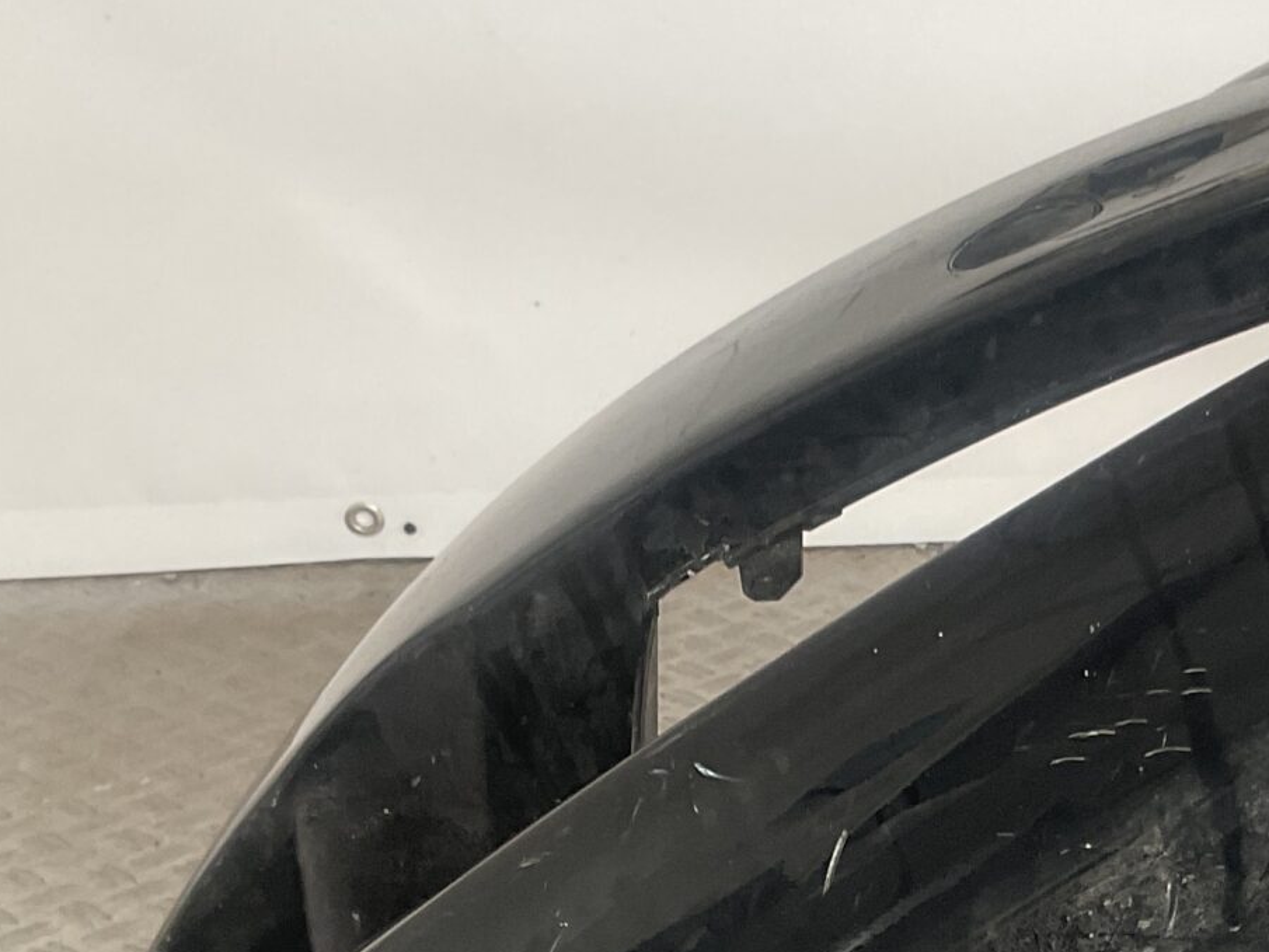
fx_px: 3006
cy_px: 850
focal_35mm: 82
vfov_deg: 17.7
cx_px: 1280
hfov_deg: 22.9
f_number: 1.8
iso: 40
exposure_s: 1/50
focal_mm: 3
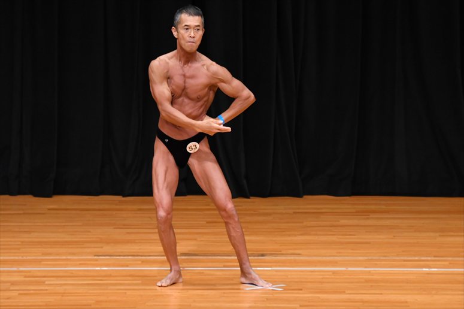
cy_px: 154
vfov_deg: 4.6
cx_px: 232
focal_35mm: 300
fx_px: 3865
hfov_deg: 6.9
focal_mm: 200
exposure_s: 1/400
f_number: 5.6
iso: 3200
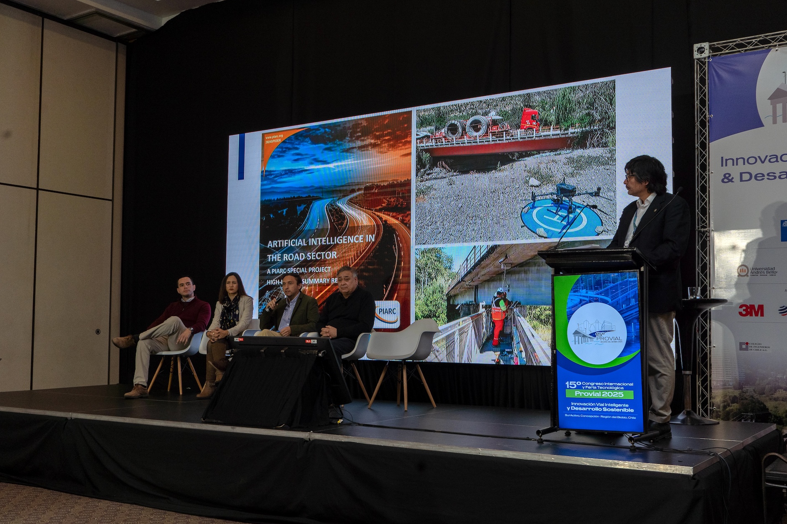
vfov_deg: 35.0
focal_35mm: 38
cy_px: 267
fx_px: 831
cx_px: 406
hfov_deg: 50.7
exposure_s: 1/125
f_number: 8
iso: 1250
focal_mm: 36
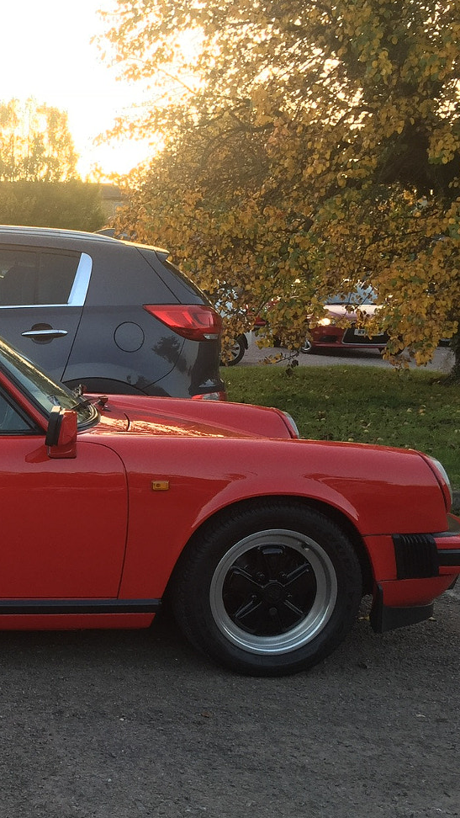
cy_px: 497
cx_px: -105
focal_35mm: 52
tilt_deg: -8.6
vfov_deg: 39.7
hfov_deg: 21.3
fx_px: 1127
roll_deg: -1.5
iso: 32
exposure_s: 1/120
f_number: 2.2
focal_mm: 4.15
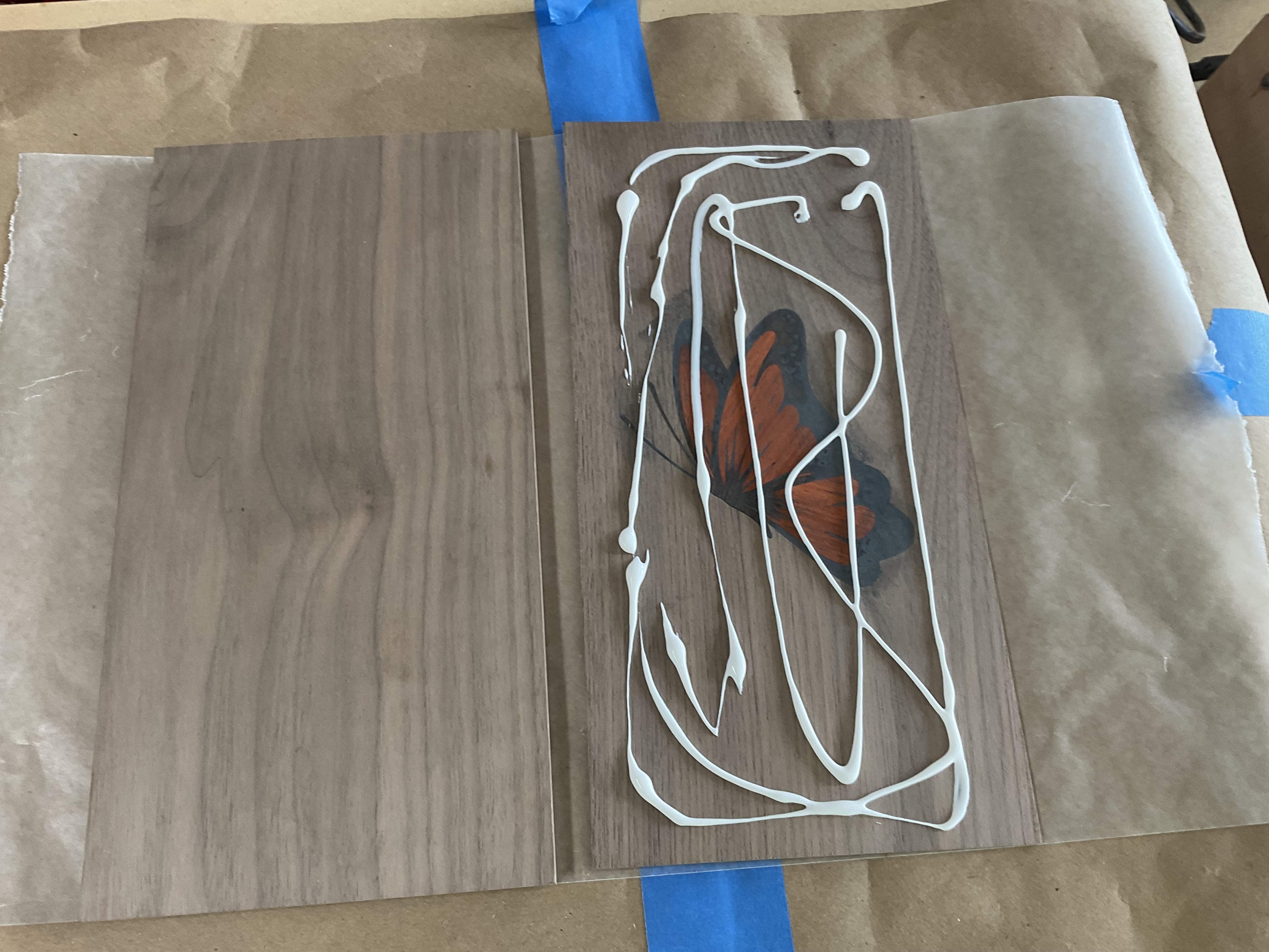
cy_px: 476
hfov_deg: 61.7
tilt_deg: -68.8
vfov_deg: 48.2
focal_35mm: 29
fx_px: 1063
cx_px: 634
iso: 50
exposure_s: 1/60
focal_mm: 3
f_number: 1.8
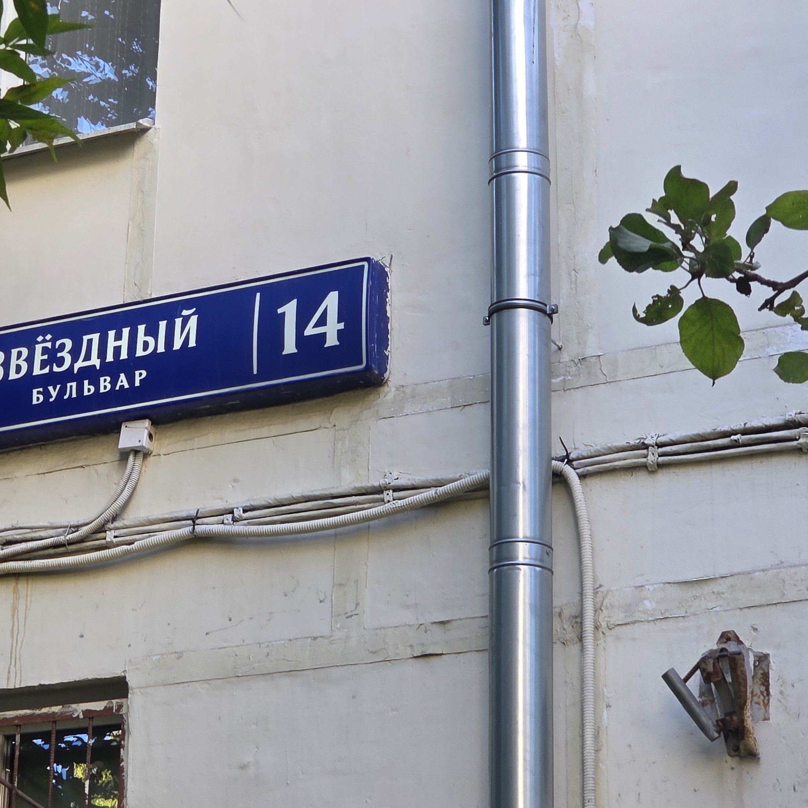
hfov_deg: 14.4
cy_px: 287
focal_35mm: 120
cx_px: 141
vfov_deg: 14.5
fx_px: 3169
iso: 40
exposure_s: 1/100
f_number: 2.4
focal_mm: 7
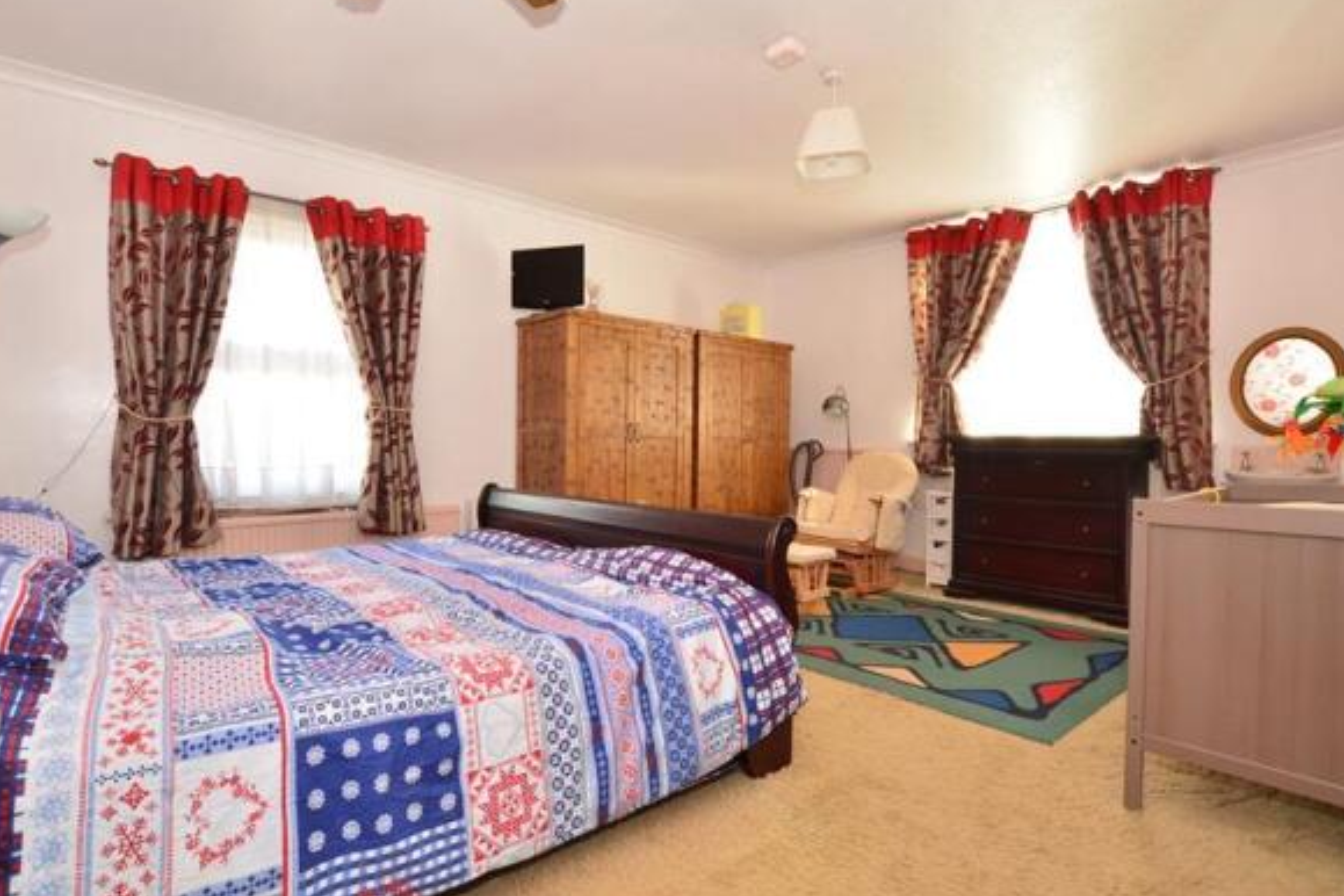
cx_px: 627
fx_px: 635
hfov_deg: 93.1
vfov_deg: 70.4
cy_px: 442
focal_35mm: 17
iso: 640
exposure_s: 1/15
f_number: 10
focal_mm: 10
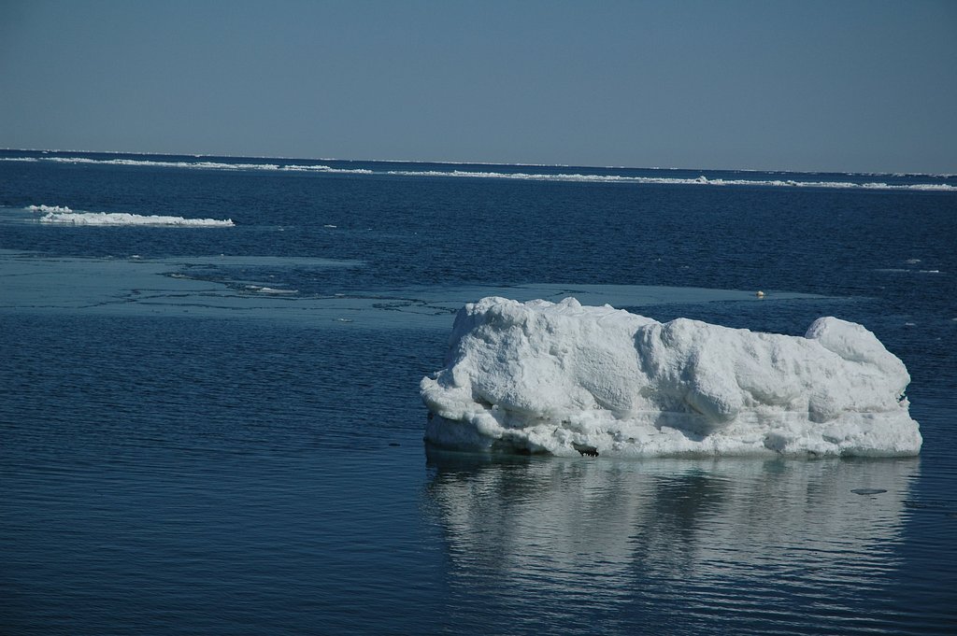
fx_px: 2789
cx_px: 478
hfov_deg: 19.5
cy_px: 318
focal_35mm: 105
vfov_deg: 13.0
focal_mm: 70
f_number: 6.3
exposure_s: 1/3200
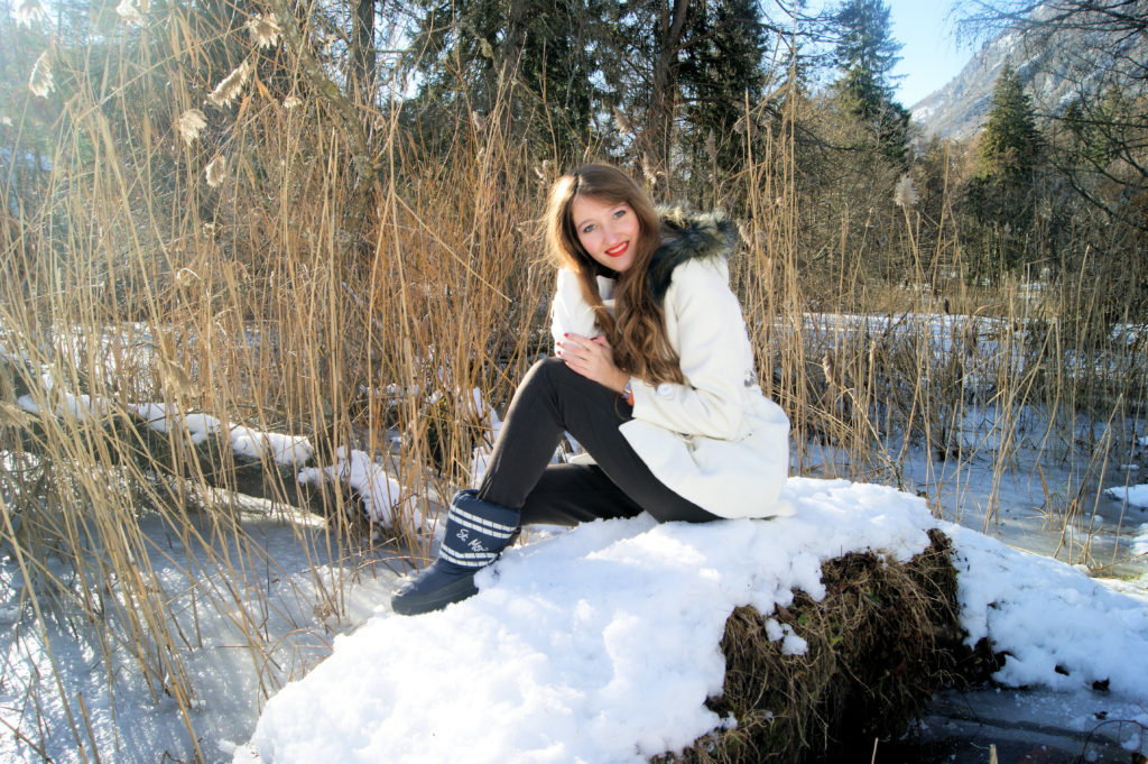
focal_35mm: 27
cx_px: 574
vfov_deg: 47.9
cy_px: 382
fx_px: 860
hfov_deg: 67.4
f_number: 8
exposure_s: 1/60
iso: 100
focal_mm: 18
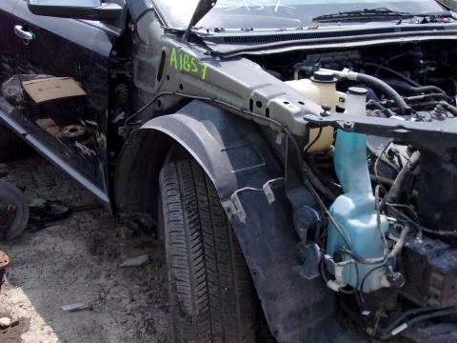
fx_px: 594
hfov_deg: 41.5
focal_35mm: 45
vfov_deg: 32.1
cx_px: 306
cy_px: 131
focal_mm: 4.9
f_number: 10.4
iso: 200
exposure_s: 1/200
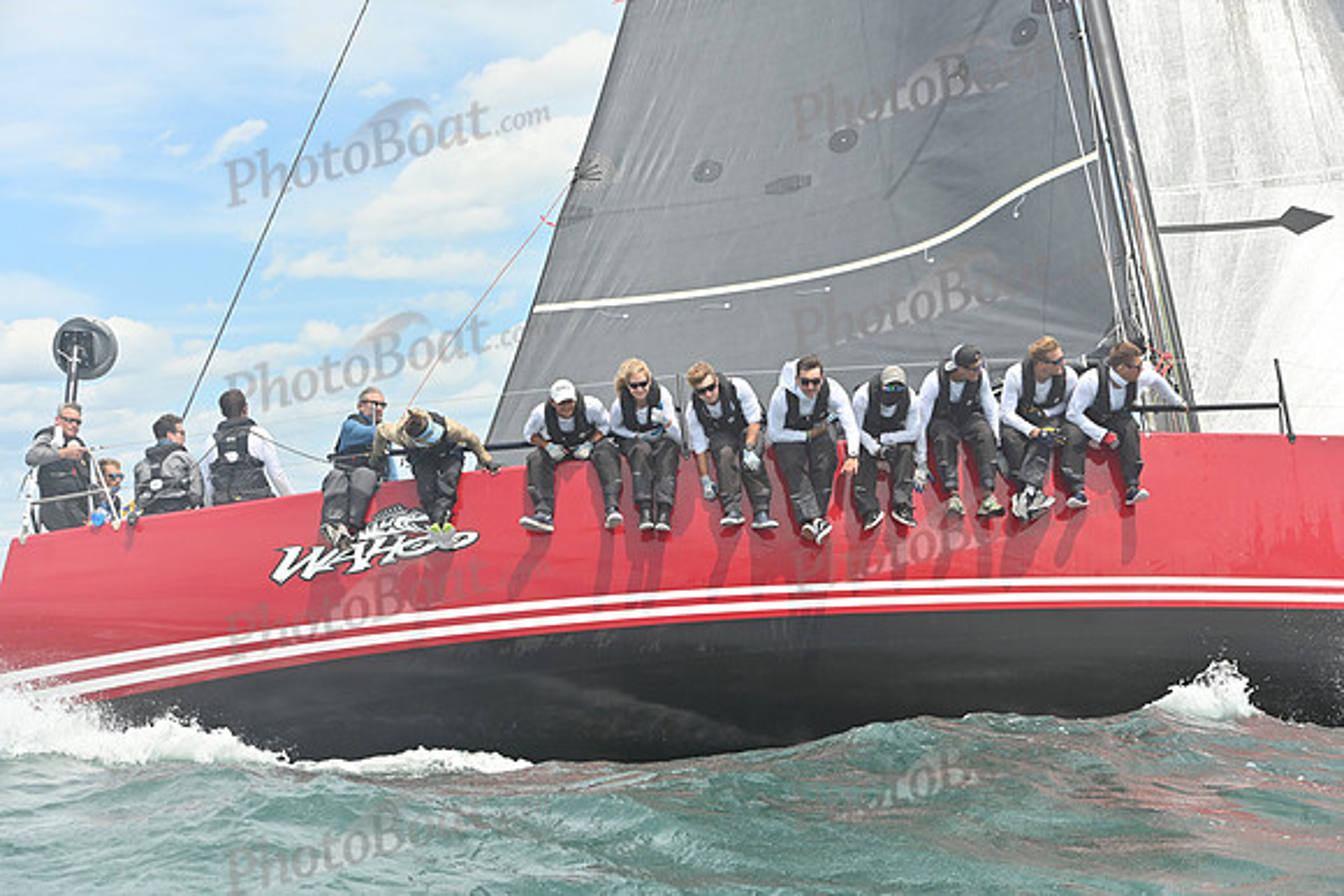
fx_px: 2801
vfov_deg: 18.2
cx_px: 672
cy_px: 448
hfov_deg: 27.0
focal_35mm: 75
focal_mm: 75
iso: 250
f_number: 5.6
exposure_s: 1/1250
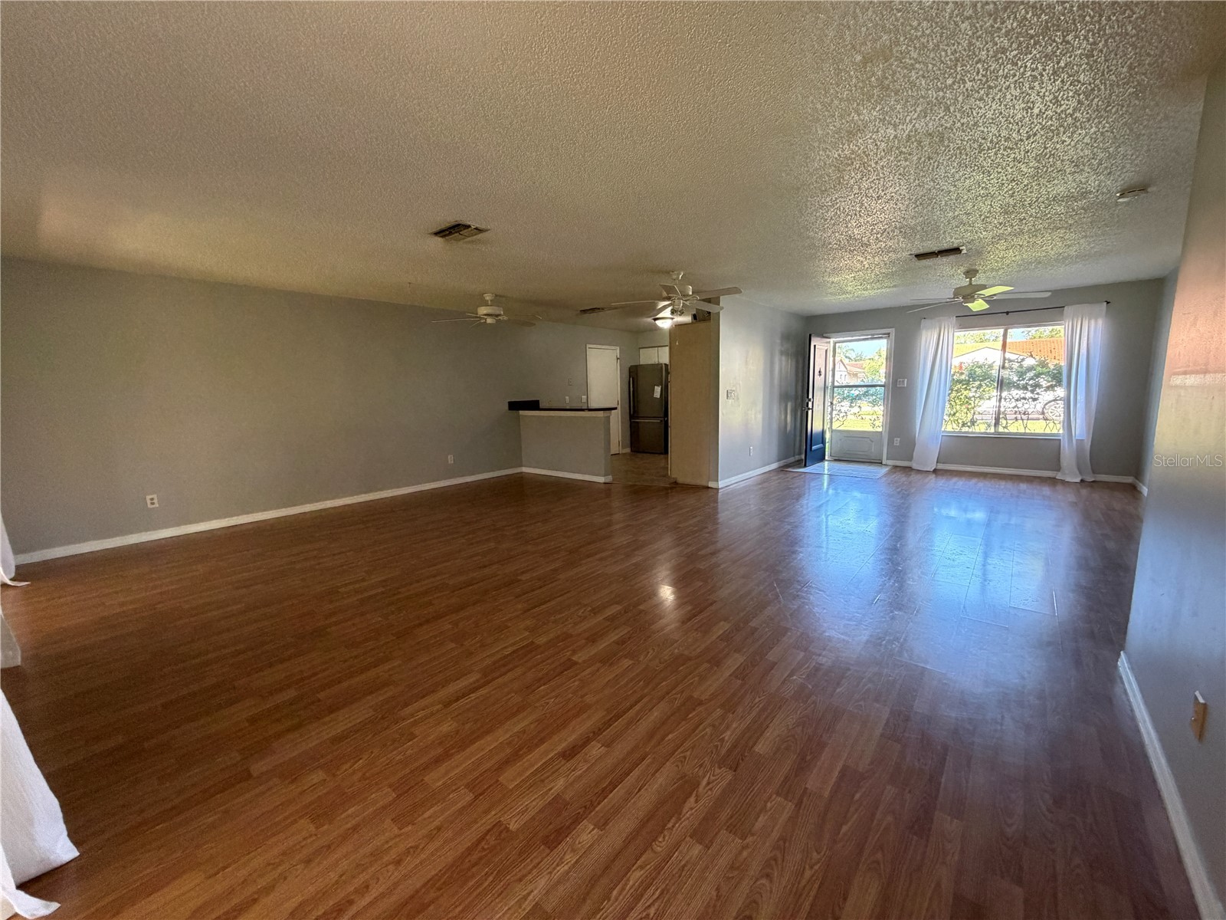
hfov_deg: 102.1
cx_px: 613
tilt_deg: -8.6
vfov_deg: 85.7
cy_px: 460
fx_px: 496
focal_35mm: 14
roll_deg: +1.8
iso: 400
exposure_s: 1/60
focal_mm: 2.22
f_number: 2.2
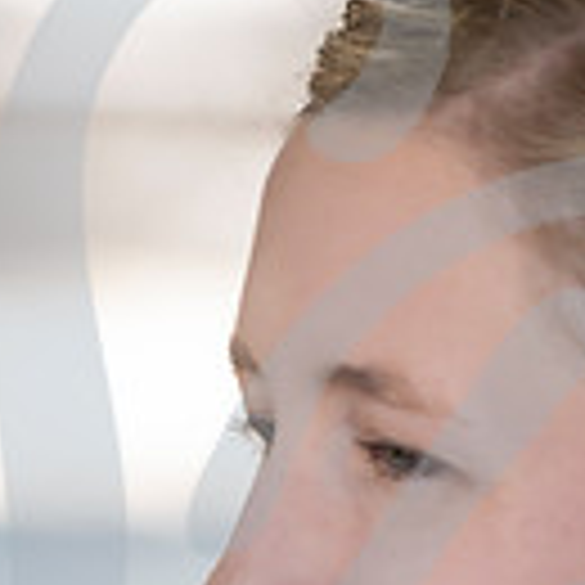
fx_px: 14493
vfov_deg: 2.3
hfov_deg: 2.3
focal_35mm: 758
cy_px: 709
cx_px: 153
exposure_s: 1/200
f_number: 2.8
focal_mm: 200
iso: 200
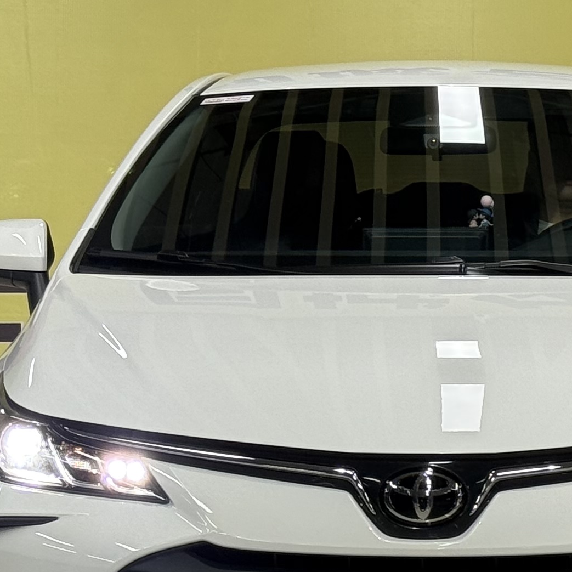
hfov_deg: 10.6
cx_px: 443
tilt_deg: -2.3
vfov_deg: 10.7
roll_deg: +0.2
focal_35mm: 164
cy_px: 318
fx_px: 3066
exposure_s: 1/126
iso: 100
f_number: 1.78
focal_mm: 6.76
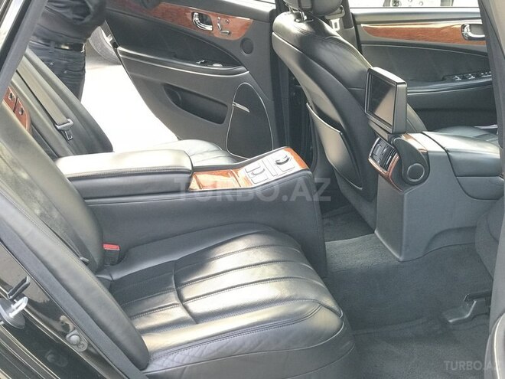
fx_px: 832
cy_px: 190
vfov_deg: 25.7
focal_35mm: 57
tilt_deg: -22.0
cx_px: 252
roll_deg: -0.1
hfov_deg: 33.8
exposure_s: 1/50
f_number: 2.8
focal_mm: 6.6
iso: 100
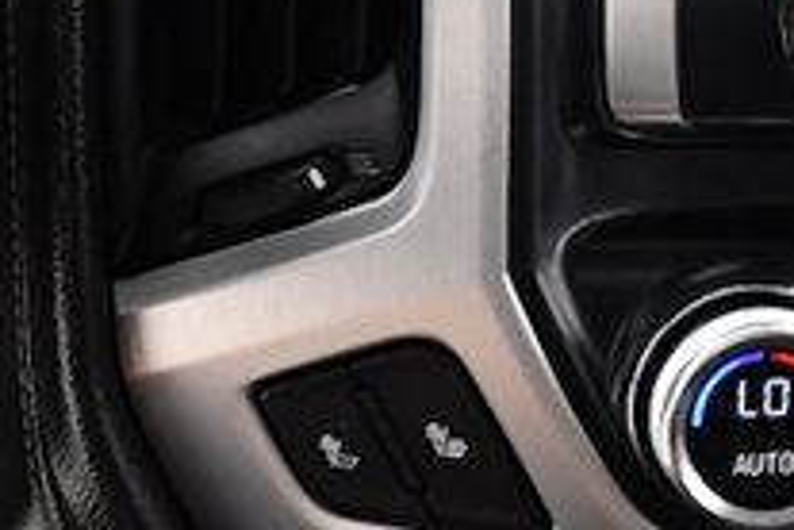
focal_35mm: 193
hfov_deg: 10.7
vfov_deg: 7.1
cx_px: 391
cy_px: 182
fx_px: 4256
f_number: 4.5
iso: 2500
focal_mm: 26
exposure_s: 1/80
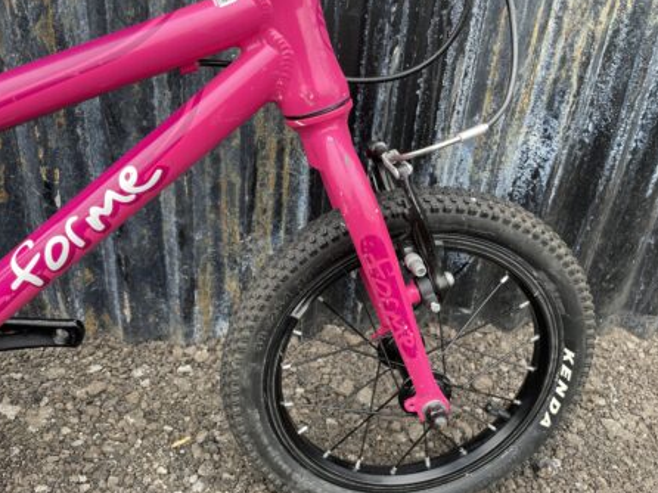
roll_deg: -5.3
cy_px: 249
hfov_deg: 63.5
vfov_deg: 49.7
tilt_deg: -28.0
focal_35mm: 28
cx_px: 322
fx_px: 532
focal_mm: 4.2
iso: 32
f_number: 1.6
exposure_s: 1/130
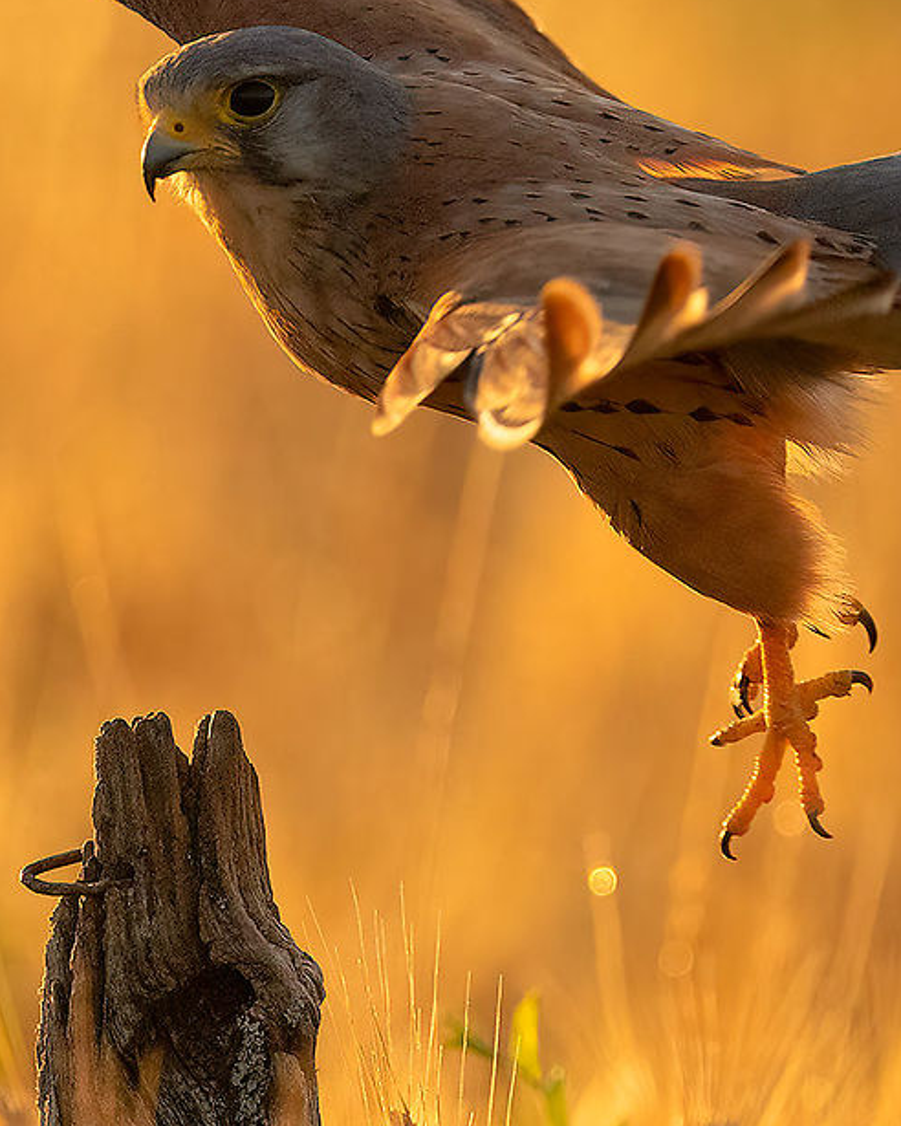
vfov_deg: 0.9
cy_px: 544
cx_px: 200
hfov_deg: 0.7
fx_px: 73298
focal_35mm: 2199
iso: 3200
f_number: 6.3
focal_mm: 600
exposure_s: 1/4000
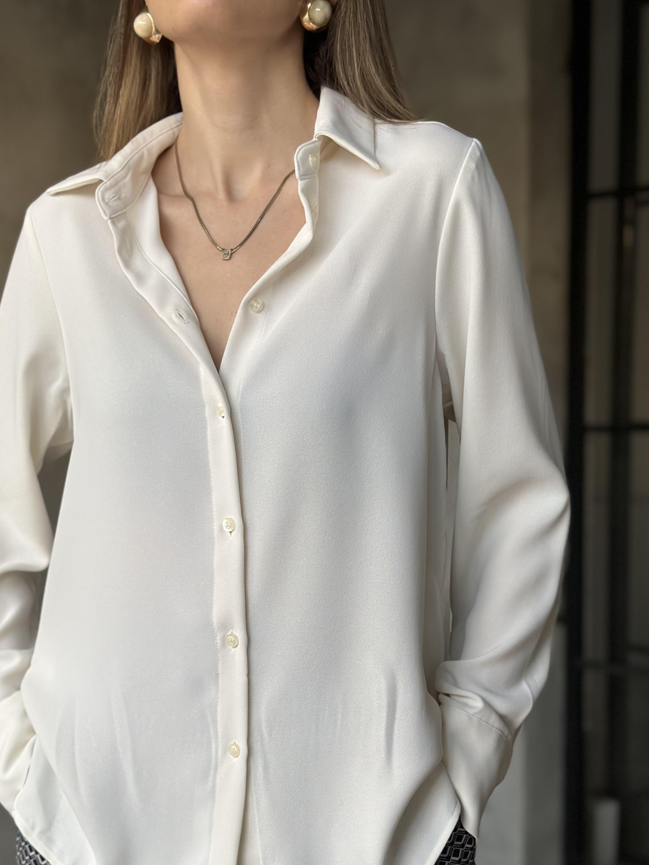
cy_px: 517
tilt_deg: -4.5
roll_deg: +0.1
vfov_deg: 32.6
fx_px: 1475
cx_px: 270
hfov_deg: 24.8
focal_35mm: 59
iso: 125
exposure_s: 1/106
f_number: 1.78
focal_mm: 6.86
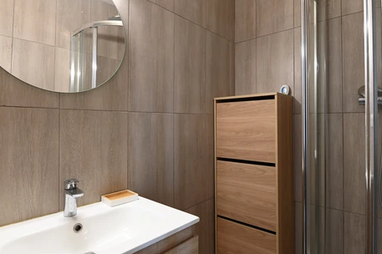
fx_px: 223
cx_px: 216
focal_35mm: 21
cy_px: 119
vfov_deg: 59.4
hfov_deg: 80.8
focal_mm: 16
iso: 400
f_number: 11
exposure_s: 1/3
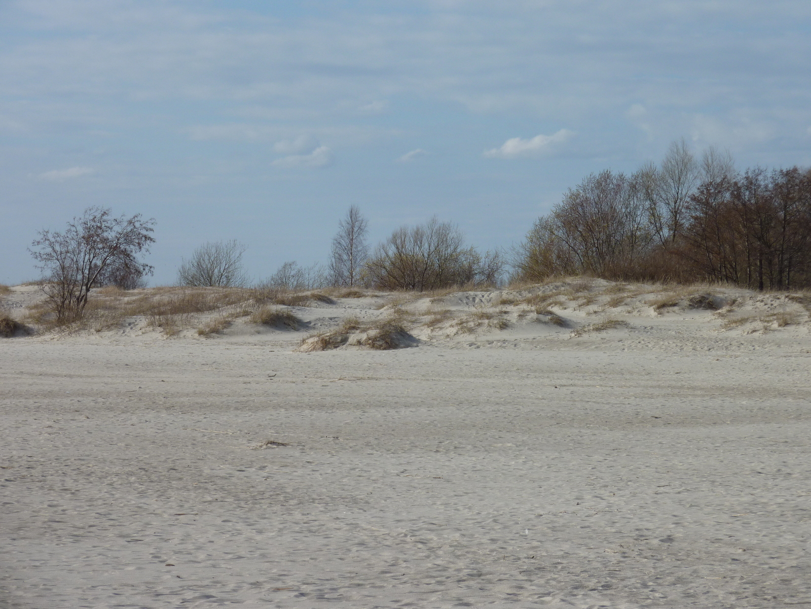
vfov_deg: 10.1
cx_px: 406
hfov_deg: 13.4
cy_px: 304
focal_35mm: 147
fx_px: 3444
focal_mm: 24.1
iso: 80
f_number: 5.6
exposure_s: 1/800
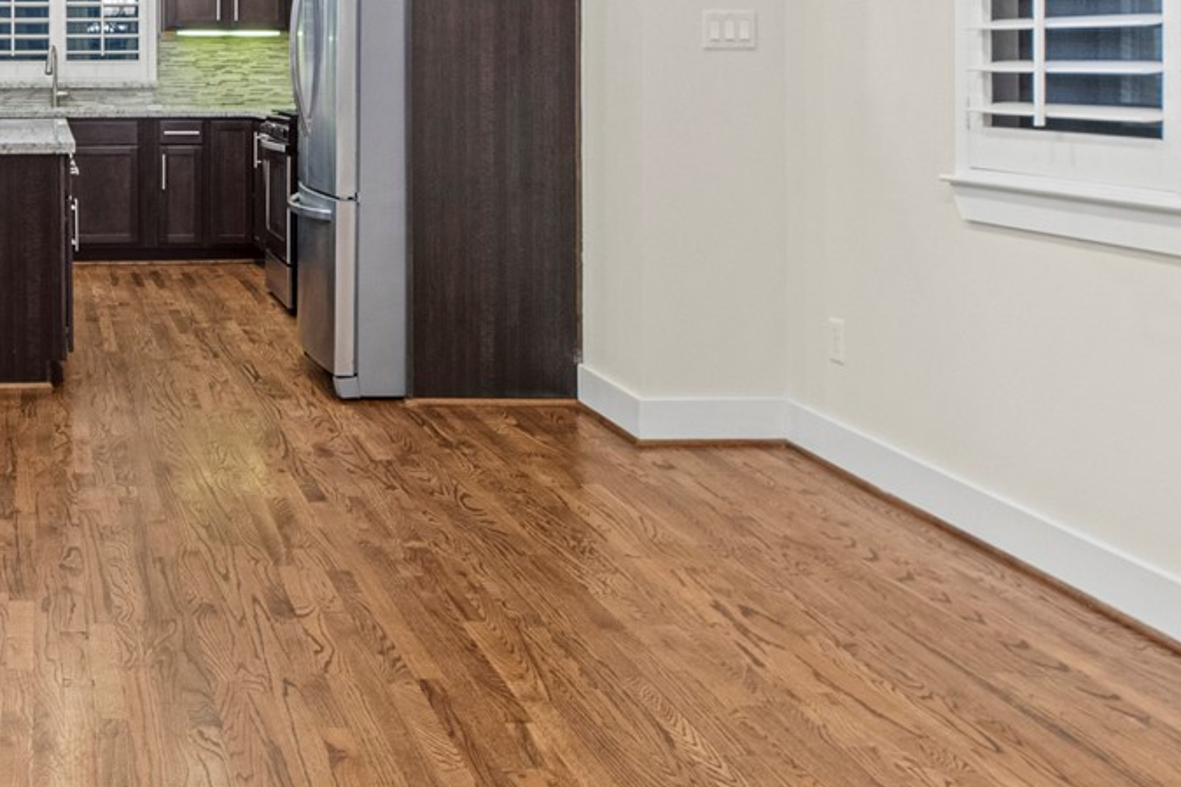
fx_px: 1476
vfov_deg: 28.4
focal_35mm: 45
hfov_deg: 39.3
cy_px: 44
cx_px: 44
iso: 800
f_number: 8
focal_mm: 14
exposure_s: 1/3
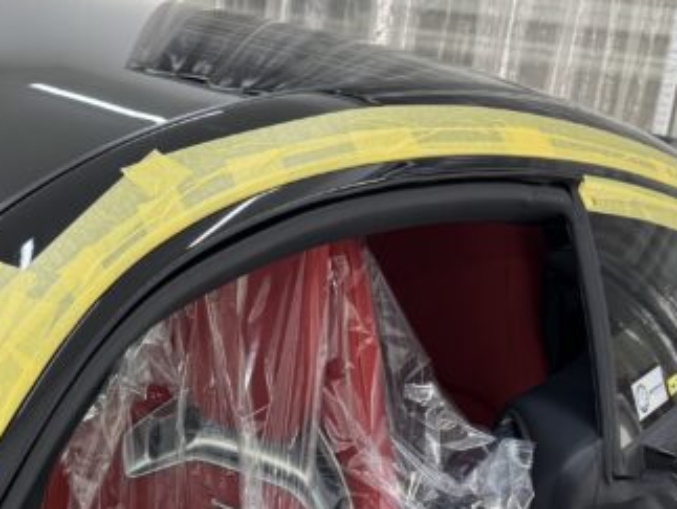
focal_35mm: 76
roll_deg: -3.3
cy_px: 553
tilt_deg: -24.2
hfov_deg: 25.3
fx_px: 1488
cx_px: 170
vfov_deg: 18.7
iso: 64
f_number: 1.78
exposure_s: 1/125
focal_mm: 6.76
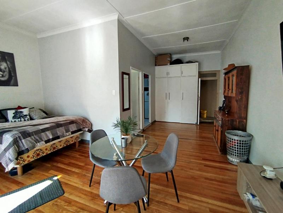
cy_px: 106
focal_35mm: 15
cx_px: 142
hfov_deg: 98.2
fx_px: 123
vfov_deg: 81.7
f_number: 2.2
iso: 80
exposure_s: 1/50
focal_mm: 1.65
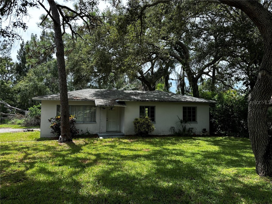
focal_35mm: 24
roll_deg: -0.2
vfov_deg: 56.8
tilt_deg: +4.1
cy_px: 102
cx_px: 136
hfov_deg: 71.6
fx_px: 189
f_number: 1.78
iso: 80
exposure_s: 1/1256
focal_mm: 6.86
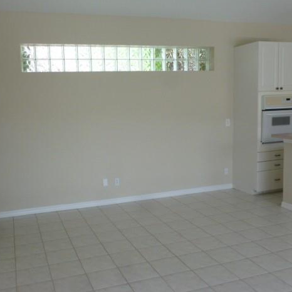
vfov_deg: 48.4
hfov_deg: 48.2
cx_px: 121
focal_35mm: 34
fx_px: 324
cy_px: 143
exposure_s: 1/60
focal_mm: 5
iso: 200
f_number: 3.3
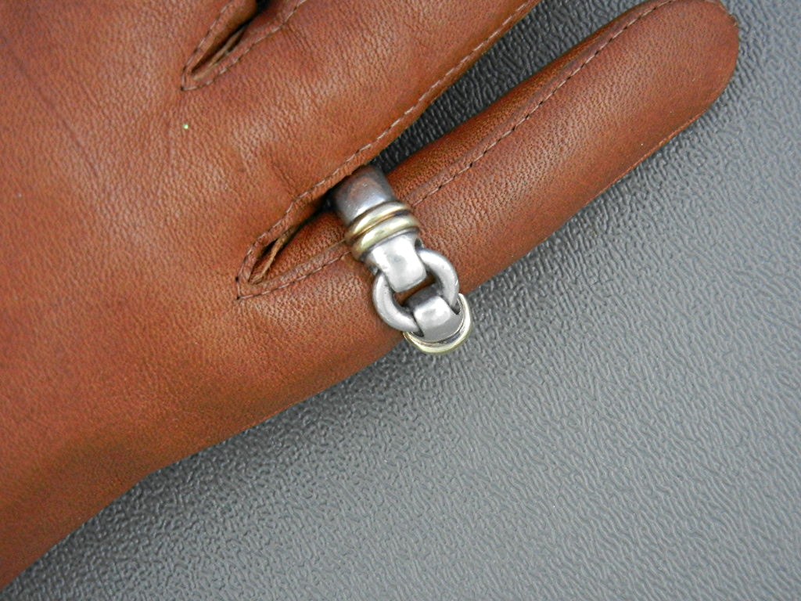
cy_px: 300
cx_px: 400
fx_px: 2059
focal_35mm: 89
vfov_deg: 16.6
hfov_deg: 22.0
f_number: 4.4
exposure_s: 1/4
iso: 200
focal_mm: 16
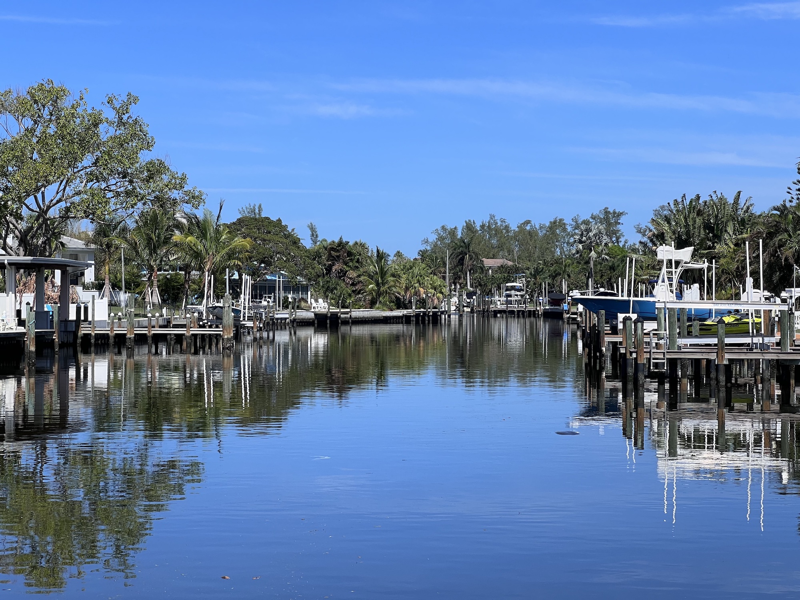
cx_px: 400
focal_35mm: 77
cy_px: 300
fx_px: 1780
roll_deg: +0.1
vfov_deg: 19.1
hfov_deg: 25.3
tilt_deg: +0.1
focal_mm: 9
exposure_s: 1/1004
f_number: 2.8
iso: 32
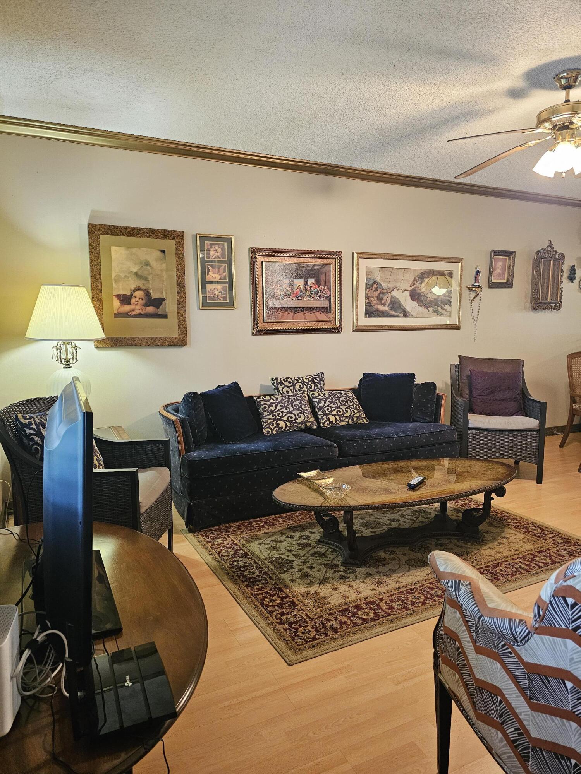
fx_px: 515
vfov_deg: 73.9
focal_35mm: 23
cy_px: 387
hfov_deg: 58.9
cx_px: 290
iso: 800
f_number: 1.7
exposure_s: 1/120
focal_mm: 6.3
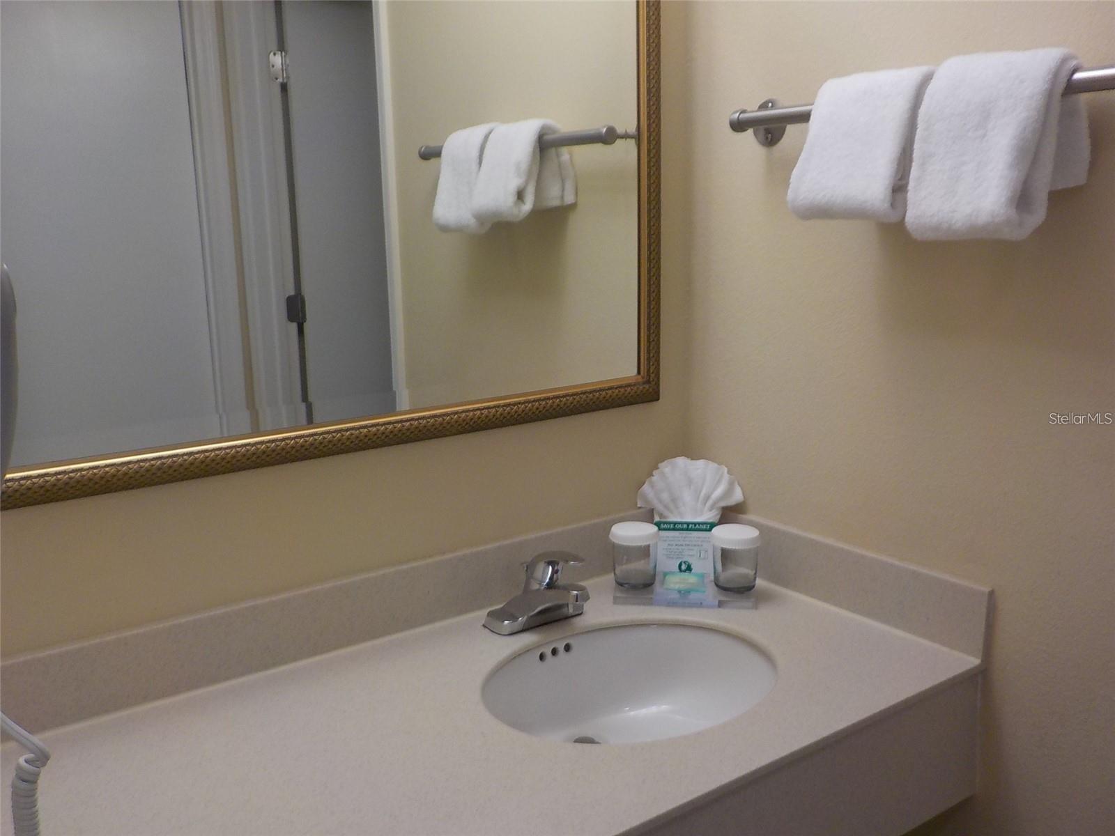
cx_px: 558
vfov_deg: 46.8
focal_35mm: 30
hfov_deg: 60.0
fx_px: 966
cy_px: 418
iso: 140
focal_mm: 4.1
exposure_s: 1/30
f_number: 3.3
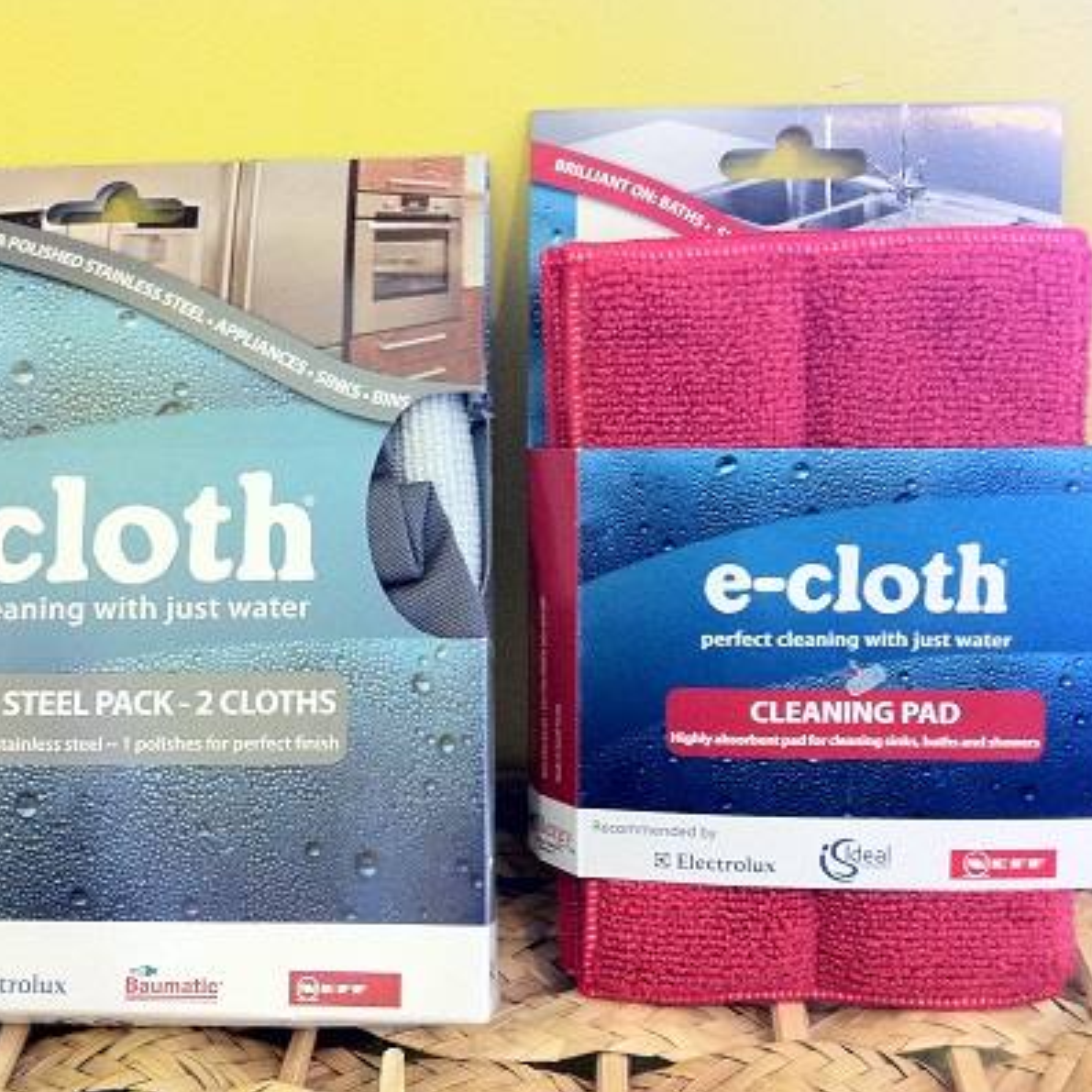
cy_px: 552
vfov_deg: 40.0
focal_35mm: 42
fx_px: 1499
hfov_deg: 39.8
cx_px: 418
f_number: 2.8
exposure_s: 1/15
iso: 250
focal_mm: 3.85
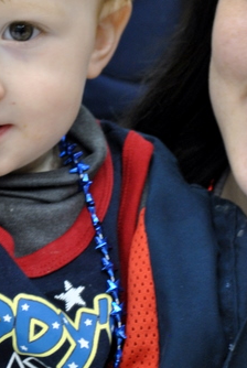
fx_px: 1916
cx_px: -45
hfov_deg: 7.3
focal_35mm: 187
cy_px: 229
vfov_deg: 11.0
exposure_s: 1/15
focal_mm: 52
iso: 400
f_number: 5.6
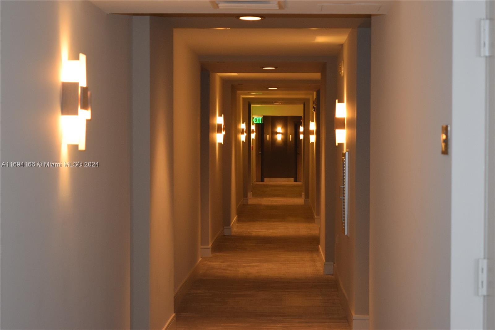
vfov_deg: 16.5
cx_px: 248
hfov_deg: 24.6
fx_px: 1134
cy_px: 165
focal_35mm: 82
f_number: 5.6
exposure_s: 1/60
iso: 1400
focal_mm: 55
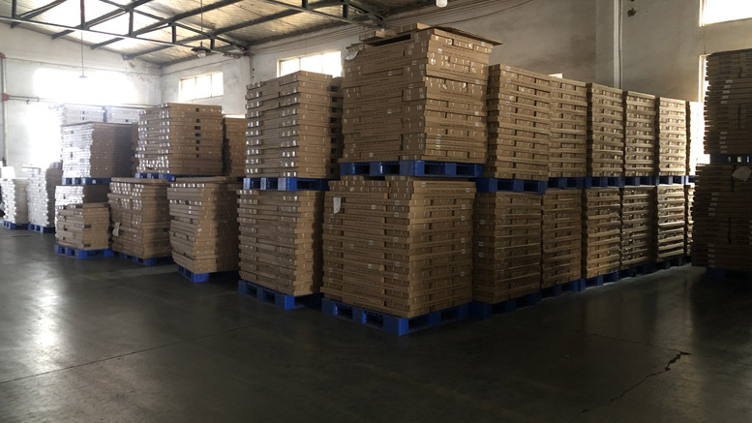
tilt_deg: -2.0
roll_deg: +0.2
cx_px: 380
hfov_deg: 62.6
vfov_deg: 37.7
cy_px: 193
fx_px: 618
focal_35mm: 31
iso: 100
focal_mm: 3.99
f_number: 1.8
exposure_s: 1/4
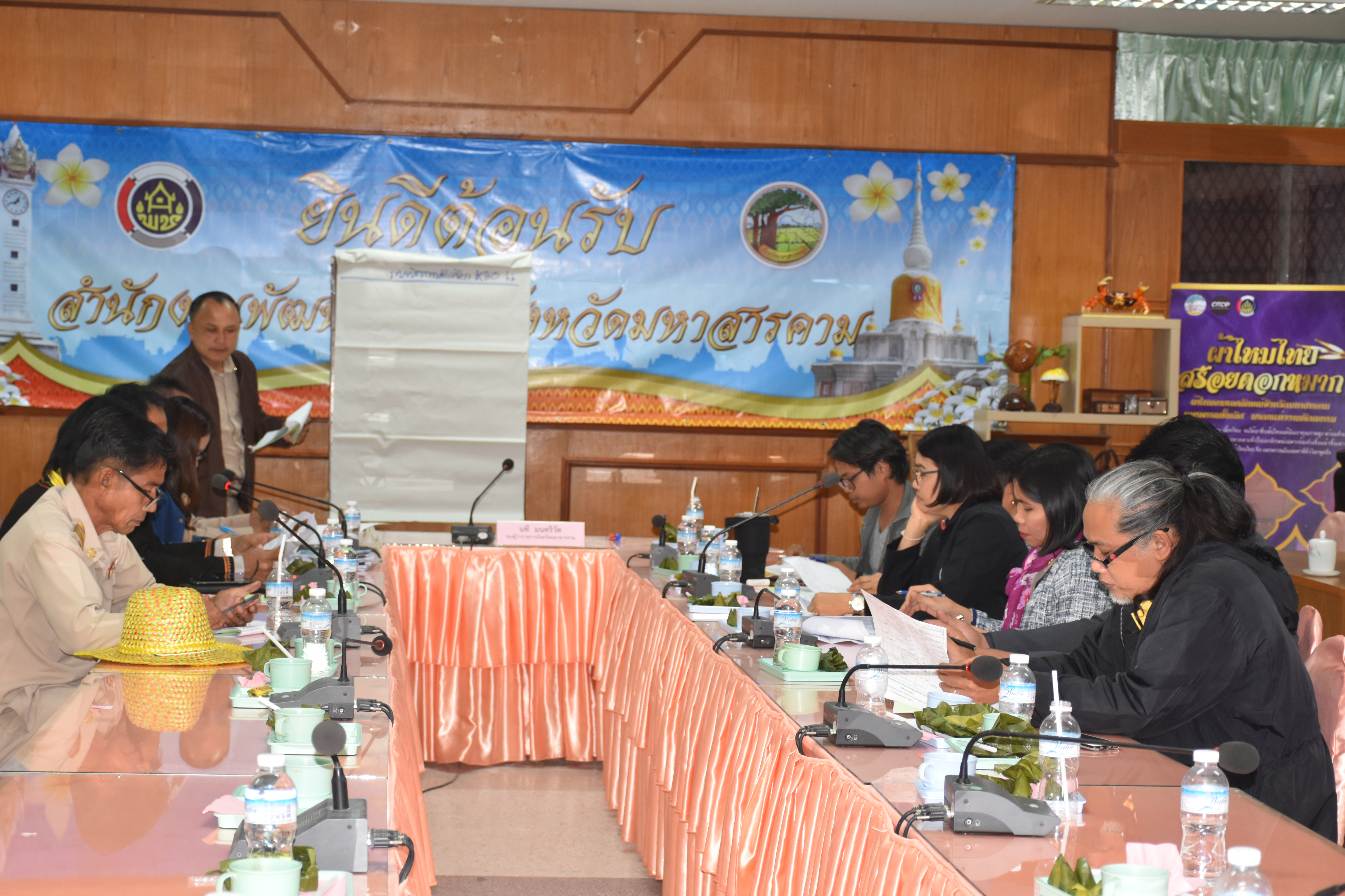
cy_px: 448
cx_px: 672
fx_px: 2522
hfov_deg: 29.9
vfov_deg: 20.2
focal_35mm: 68
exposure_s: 1/100
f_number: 5
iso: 800
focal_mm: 45
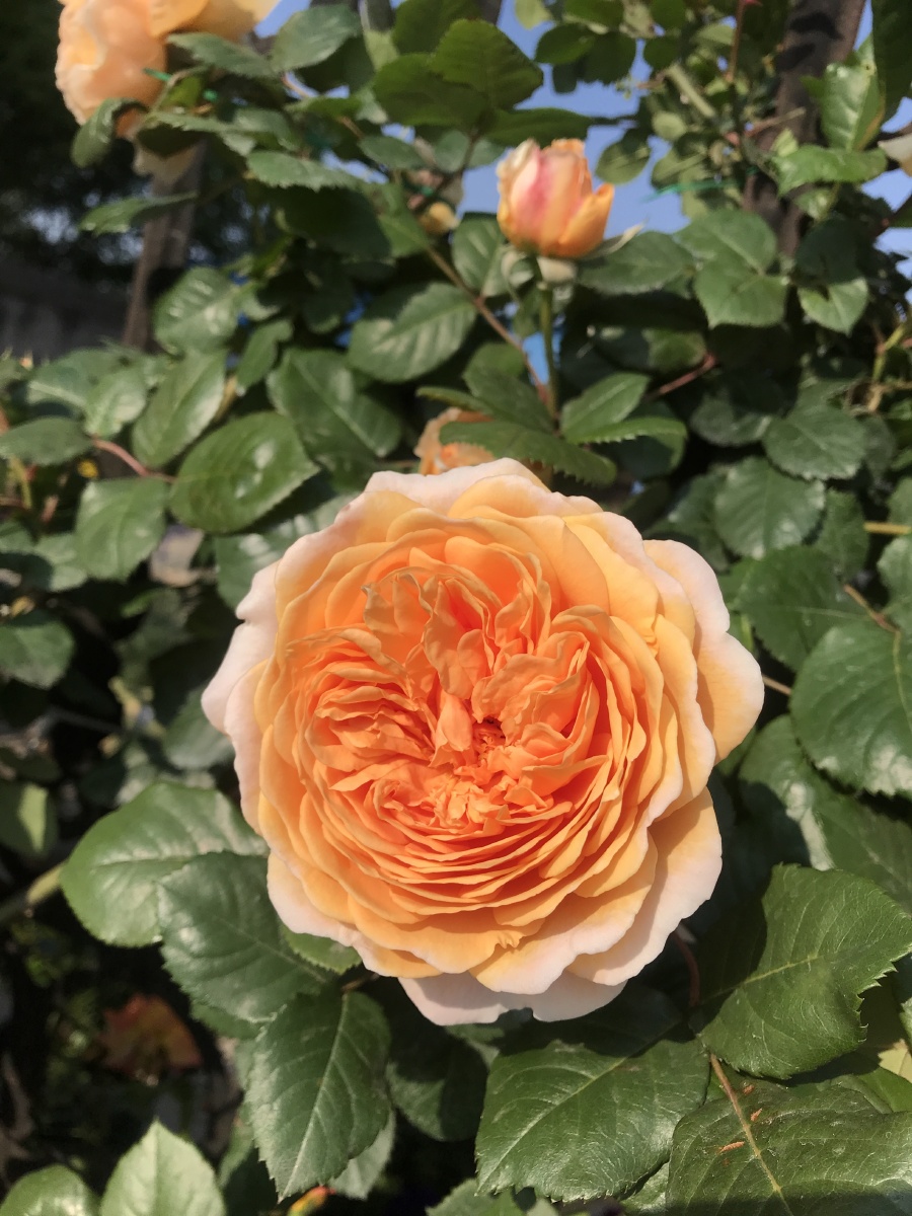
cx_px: 456
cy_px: 608
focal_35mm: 28
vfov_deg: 63.4
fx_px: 984
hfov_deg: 49.7
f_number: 1.8
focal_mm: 3.99
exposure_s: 1/2994
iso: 25
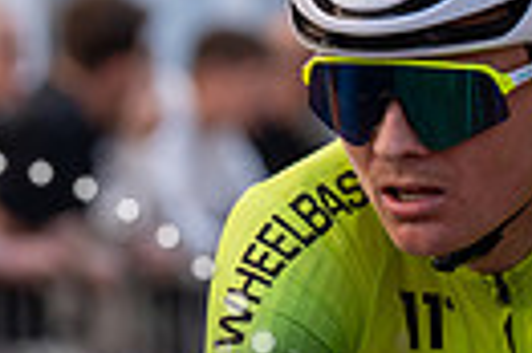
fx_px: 8428
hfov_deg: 3.6
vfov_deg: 2.4
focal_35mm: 571
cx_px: 577
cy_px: 323
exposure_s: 1/1000
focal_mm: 129
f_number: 4
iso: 640
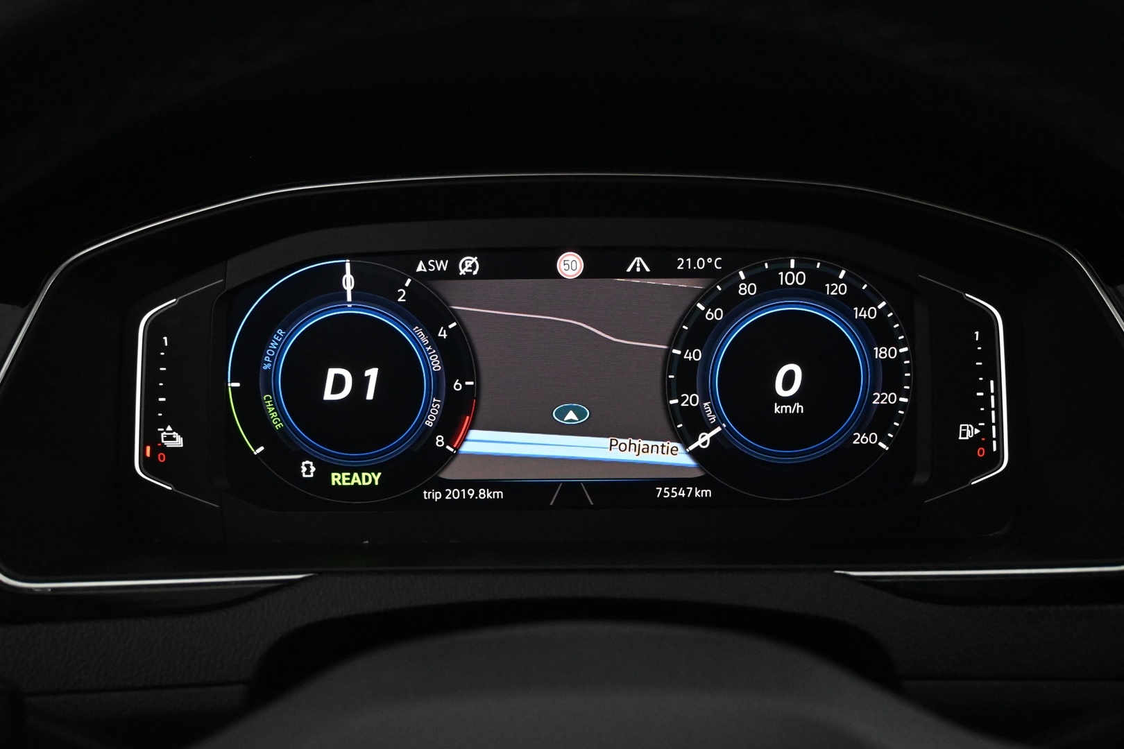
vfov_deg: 36.2
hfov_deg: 52.2
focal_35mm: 37
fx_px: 1147
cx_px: 562
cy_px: 374
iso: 6400
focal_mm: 24.5
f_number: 4.2
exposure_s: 1/60
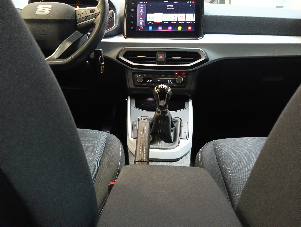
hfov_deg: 65.2
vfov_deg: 51.5
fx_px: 235
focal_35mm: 27
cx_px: 150
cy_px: 114
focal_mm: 3.98
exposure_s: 1/20
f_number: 16
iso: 1250
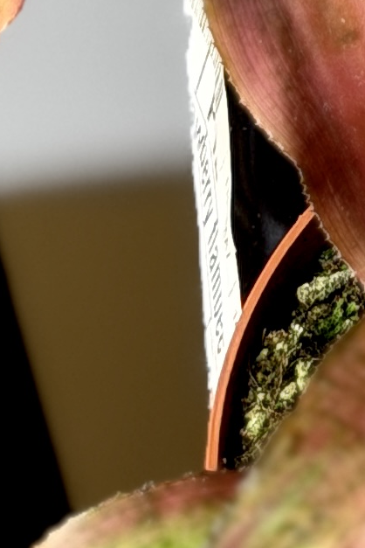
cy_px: -947
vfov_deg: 6.0
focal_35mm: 321
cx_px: 1275
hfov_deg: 4.1
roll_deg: +1.2
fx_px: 4881
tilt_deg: -21.2
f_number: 1.78
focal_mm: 6.76
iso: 100
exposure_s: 1/68
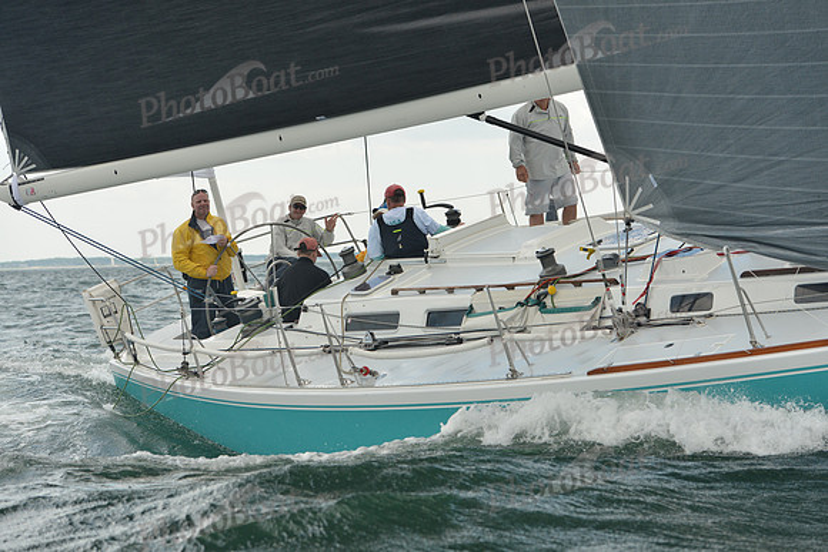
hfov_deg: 23.6
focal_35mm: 86
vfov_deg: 15.9
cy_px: 276
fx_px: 1978
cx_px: 414
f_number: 4.5
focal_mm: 86
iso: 400
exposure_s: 1/800
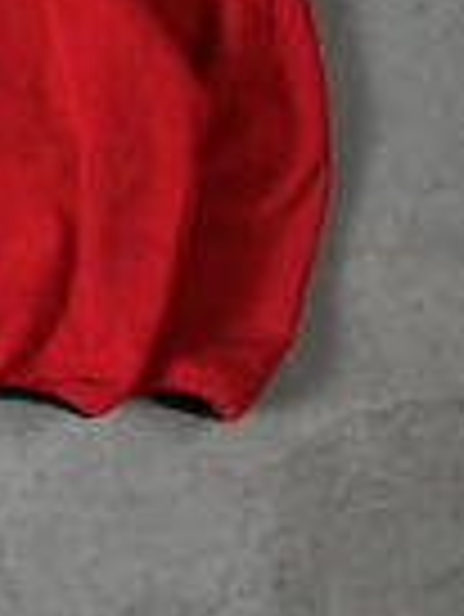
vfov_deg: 25.7
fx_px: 1249
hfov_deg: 19.5
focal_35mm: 70
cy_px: -63
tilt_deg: -81.5
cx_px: -126
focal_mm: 6.76
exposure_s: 1/60
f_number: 1.78
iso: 160
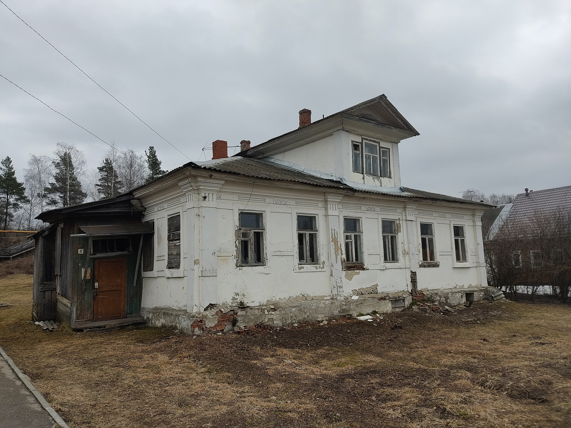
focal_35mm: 26
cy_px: 214
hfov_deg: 67.3
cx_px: 286
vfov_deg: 53.1
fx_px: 429
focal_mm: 4.74
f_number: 1.79
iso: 100
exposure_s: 1/539
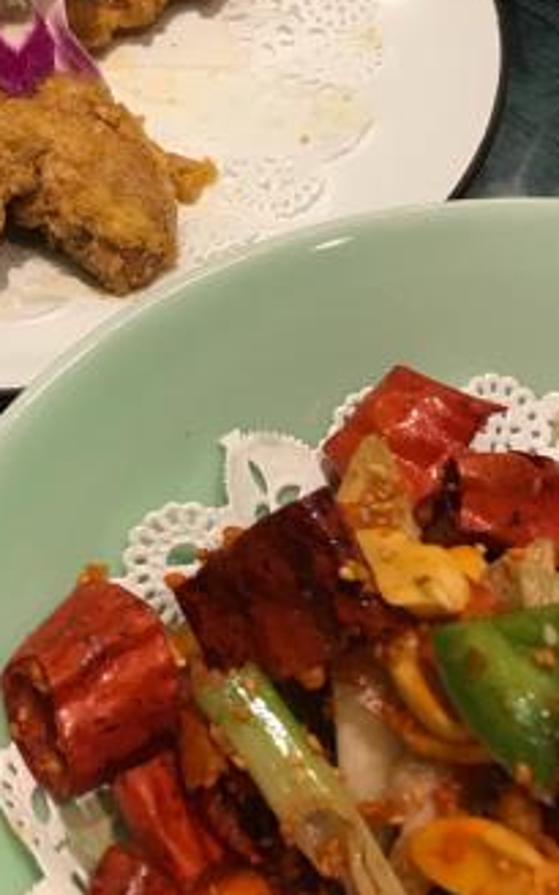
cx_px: 33
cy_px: 184
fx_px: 1316
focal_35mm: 54
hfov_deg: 23.2
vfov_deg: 36.3
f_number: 1.8
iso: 40
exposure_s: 1/20
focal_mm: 3.99
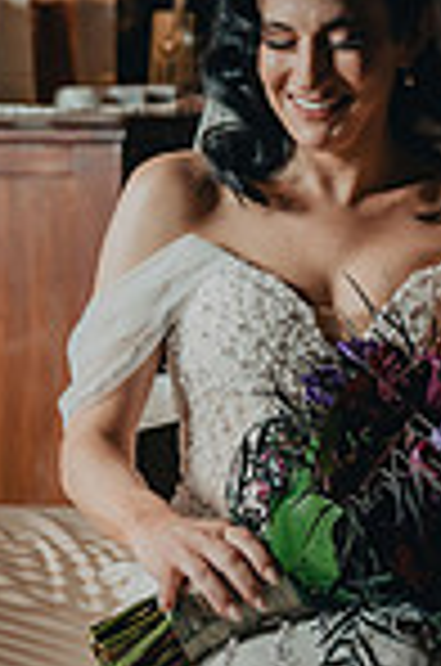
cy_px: 144
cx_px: 432
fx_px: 2363
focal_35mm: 128
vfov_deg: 15.9
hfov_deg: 10.6
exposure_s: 1/250
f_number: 2.8
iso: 1250
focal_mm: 42
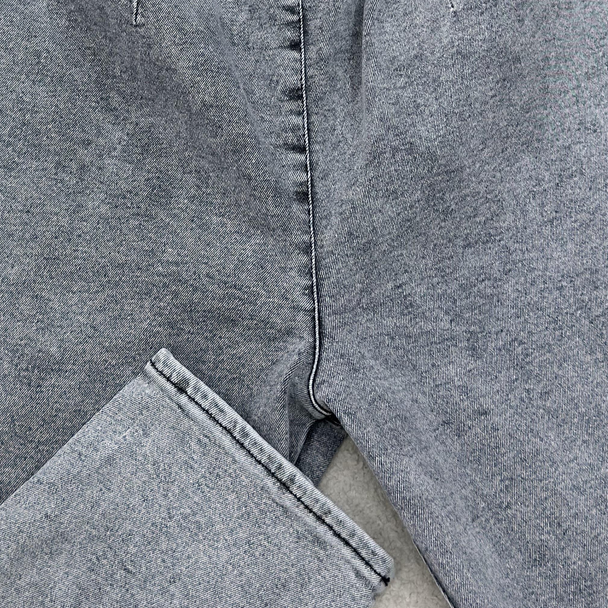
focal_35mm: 85
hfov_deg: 20.3
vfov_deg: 20.0
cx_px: 166
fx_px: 1689
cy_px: 56
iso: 80
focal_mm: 6.86
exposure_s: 1/247
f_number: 1.78
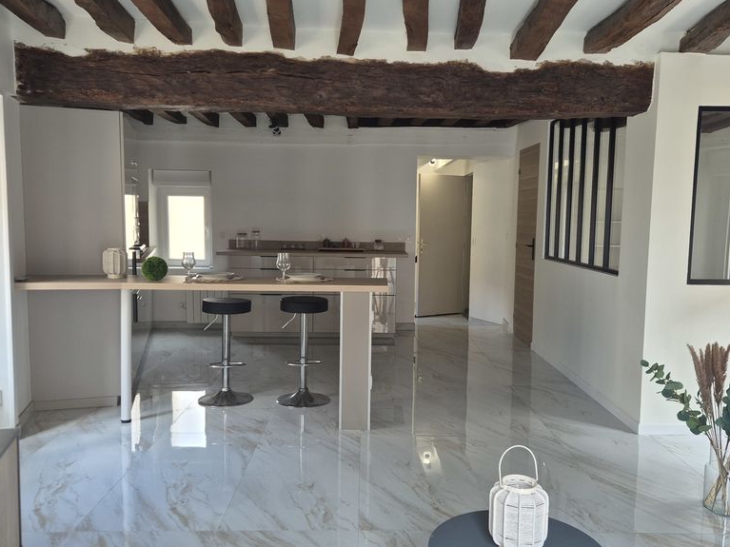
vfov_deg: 46.8
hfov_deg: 60.0
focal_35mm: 30
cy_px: 278
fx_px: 633
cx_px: 374
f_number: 1.8
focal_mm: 5.4
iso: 100
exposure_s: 1/180
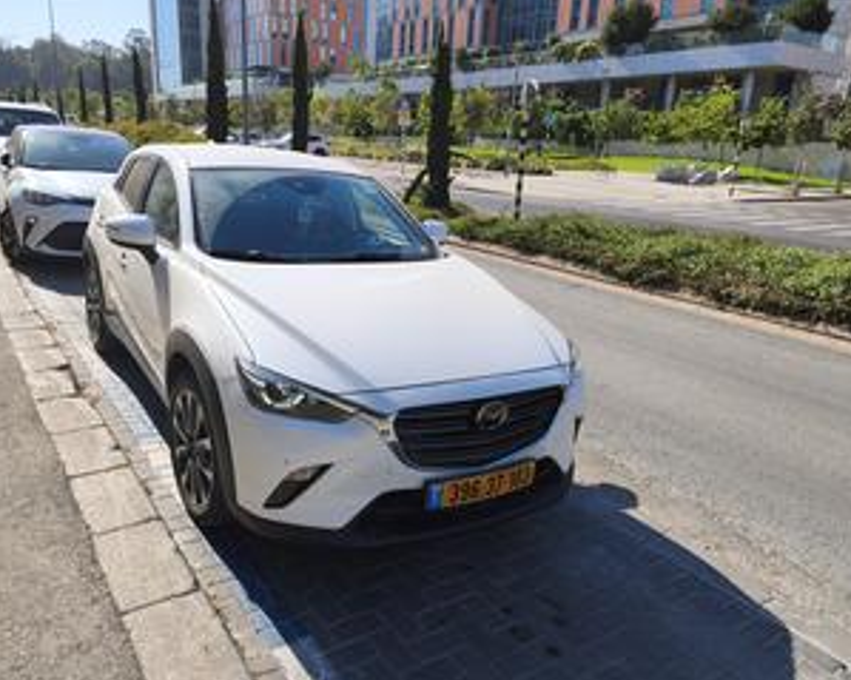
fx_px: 680
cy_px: 358
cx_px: 387
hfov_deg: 64.0
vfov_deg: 53.1
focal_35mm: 27
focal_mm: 5.35
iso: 50
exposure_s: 1/3241
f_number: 1.7
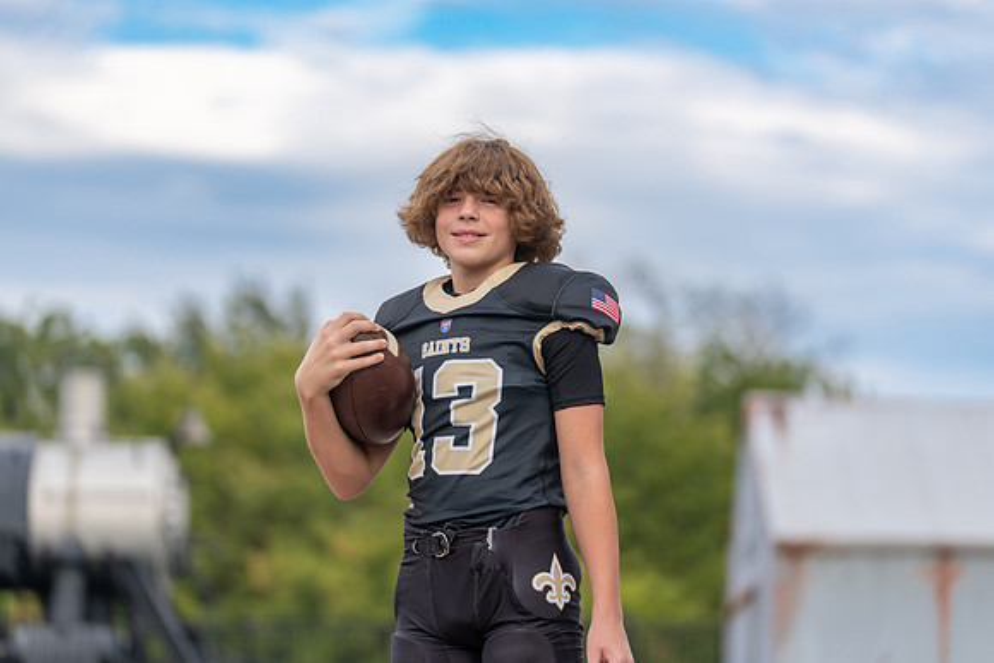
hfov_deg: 15.5
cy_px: 332
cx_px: 497
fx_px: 3643
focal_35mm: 132
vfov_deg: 10.4
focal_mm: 127
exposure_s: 1/640
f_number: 2.8
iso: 100
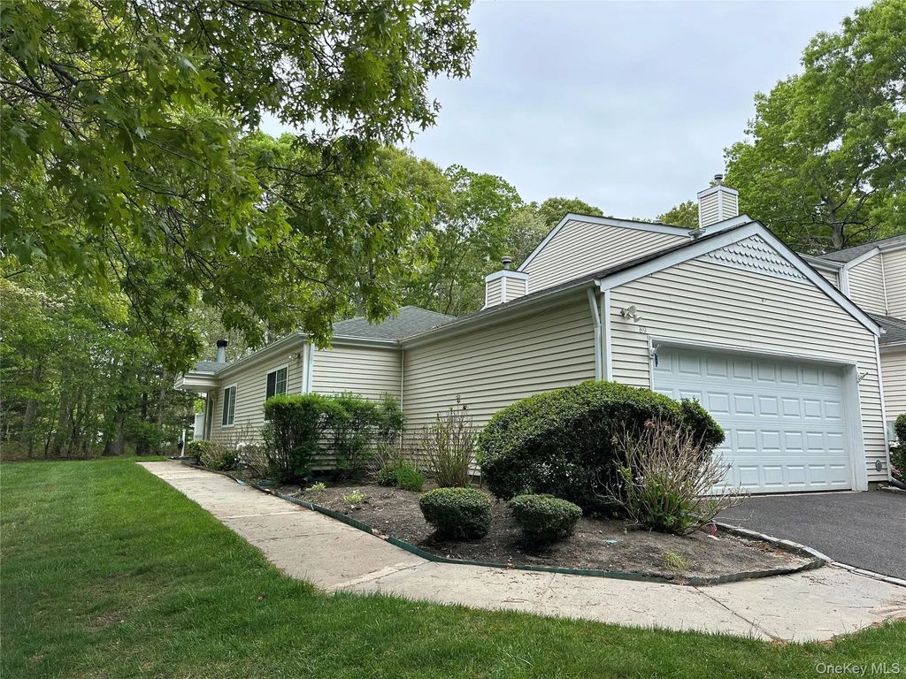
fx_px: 628
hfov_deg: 71.6
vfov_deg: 56.8
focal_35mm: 24
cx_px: 453
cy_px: 340
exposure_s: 1/999
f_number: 1.78
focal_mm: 6.86
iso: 80
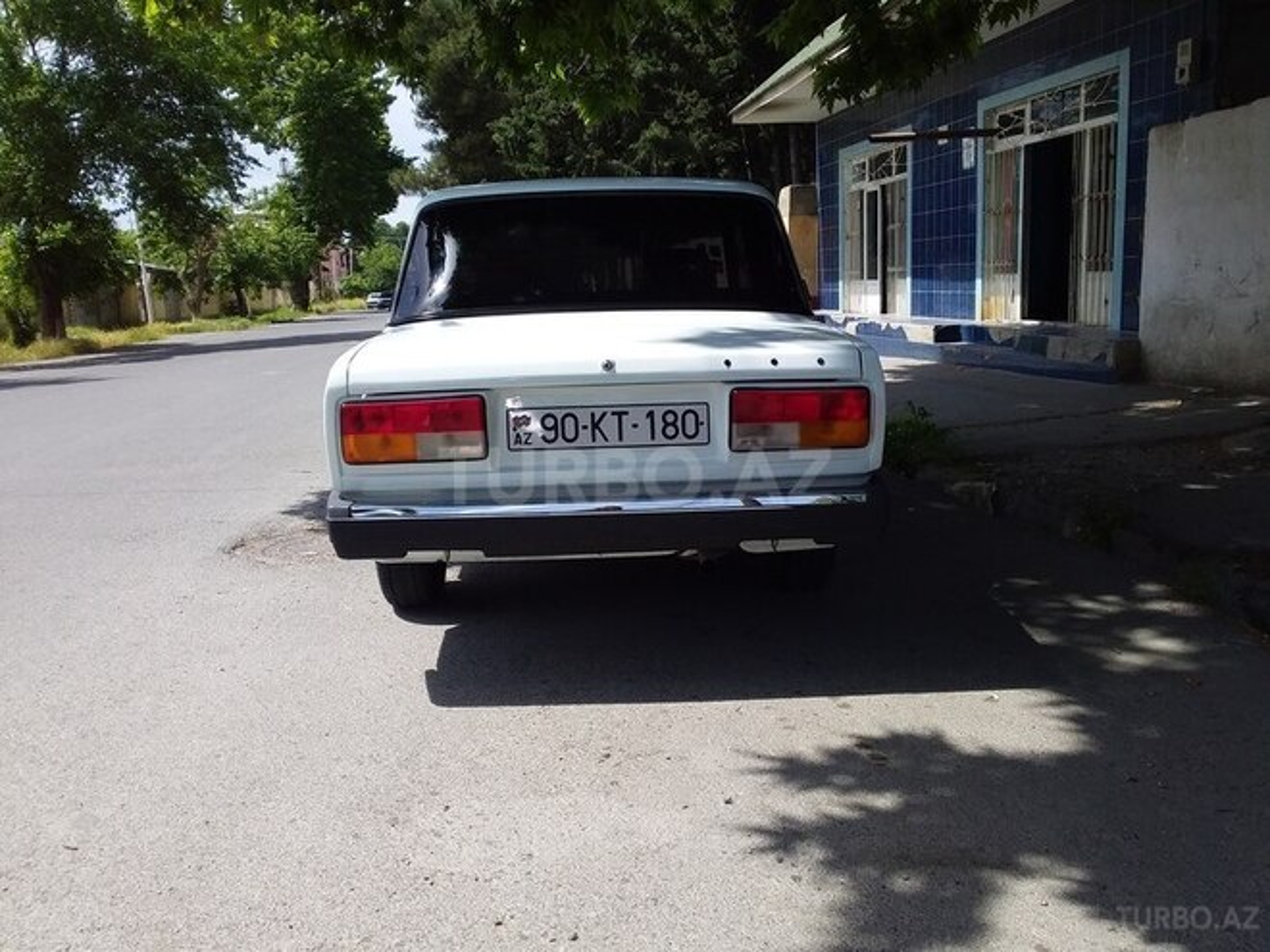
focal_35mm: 31
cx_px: 635
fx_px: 1137
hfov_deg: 58.4
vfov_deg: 45.4
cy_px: 476
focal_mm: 3.3
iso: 40
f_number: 2.2
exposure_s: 1/1115
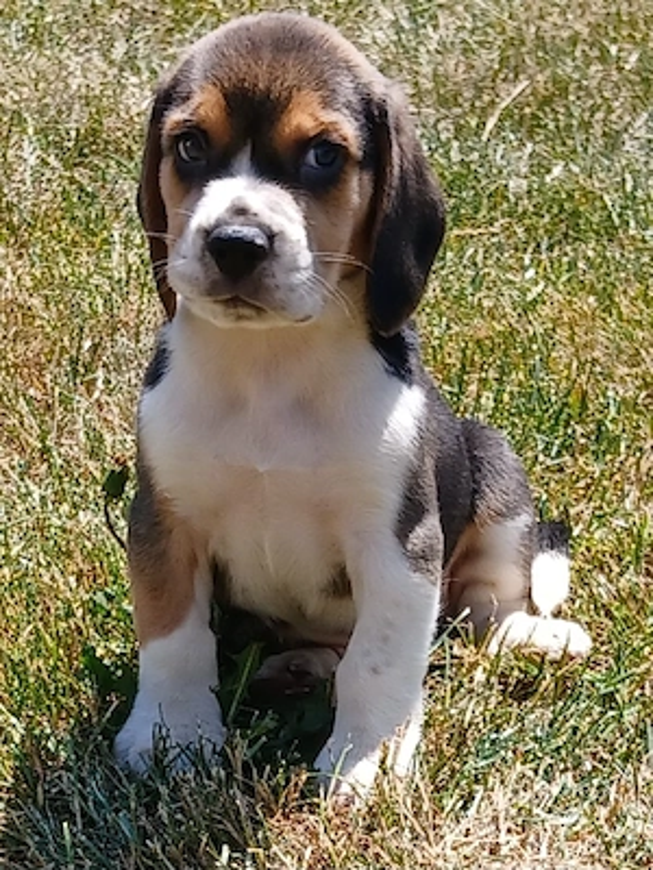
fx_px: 654
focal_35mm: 26
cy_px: 435
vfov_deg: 67.3
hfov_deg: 53.1
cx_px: 326
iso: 20
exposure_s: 1/370
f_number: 1.8
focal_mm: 3.98
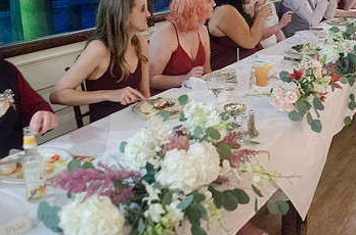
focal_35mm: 45
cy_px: 48
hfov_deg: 42.9
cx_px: 246
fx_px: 444
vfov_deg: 29.1
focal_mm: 18
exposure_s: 1/15
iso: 1600
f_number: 3.5
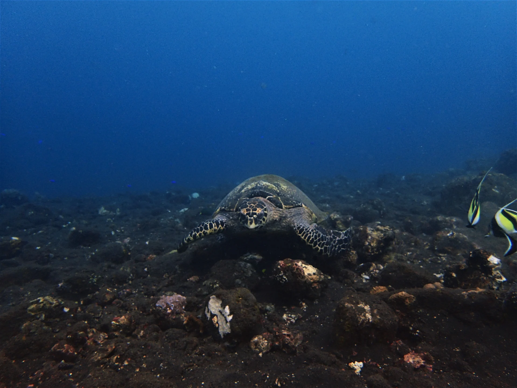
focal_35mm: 25
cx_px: 258
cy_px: 194
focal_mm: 4.5
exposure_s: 1/125
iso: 100
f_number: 2.8
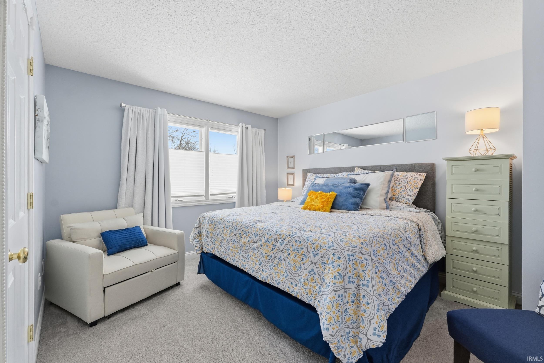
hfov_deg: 100.4
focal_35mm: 15
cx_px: 272
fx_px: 227
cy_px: 182
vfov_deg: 77.3
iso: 250
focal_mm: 10
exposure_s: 1/80
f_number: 10
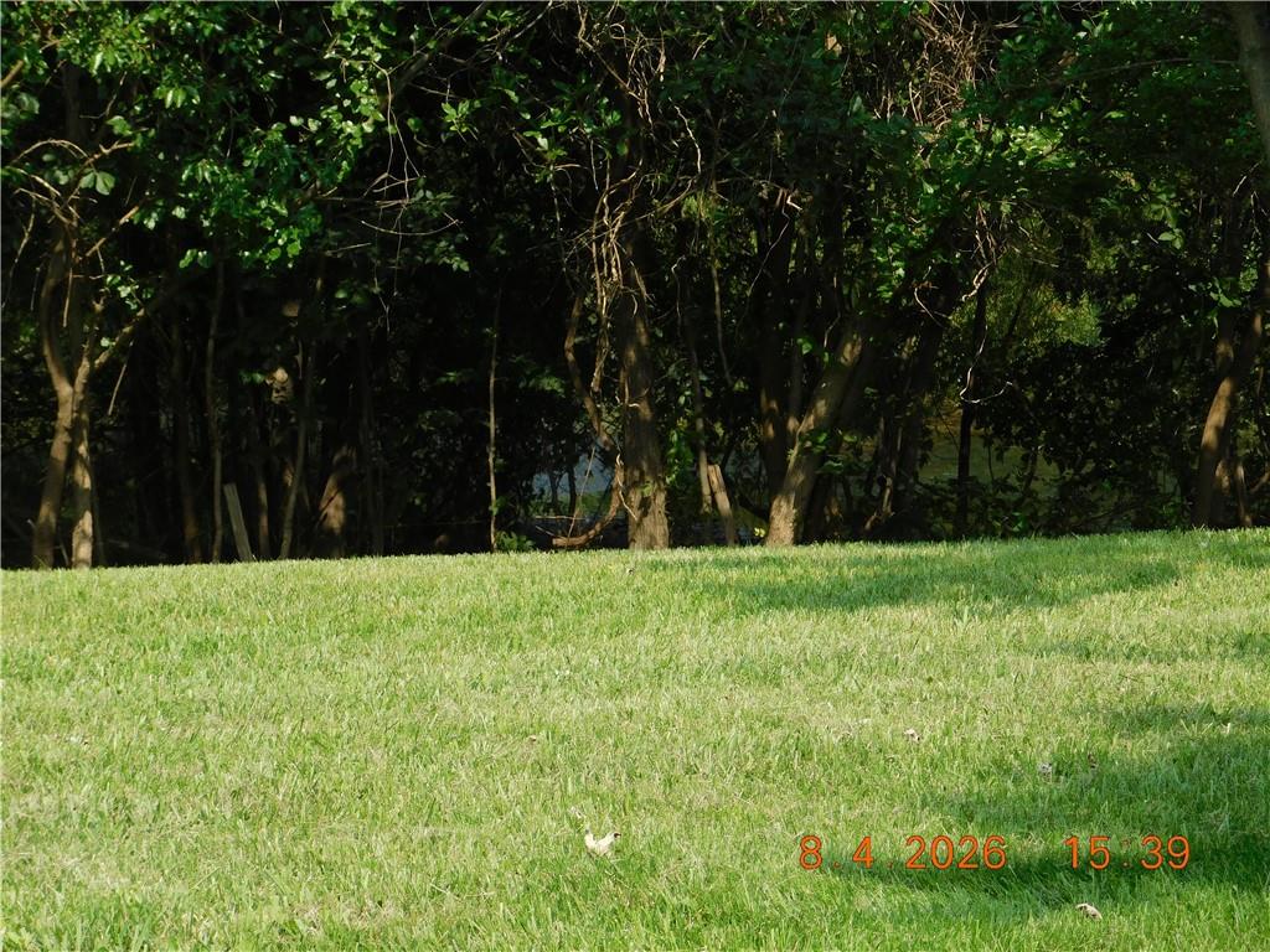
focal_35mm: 115
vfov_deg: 12.9
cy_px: 476
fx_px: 4219
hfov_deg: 17.1
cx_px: 635
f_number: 4.8
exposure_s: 1/400
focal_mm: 20.3
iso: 125
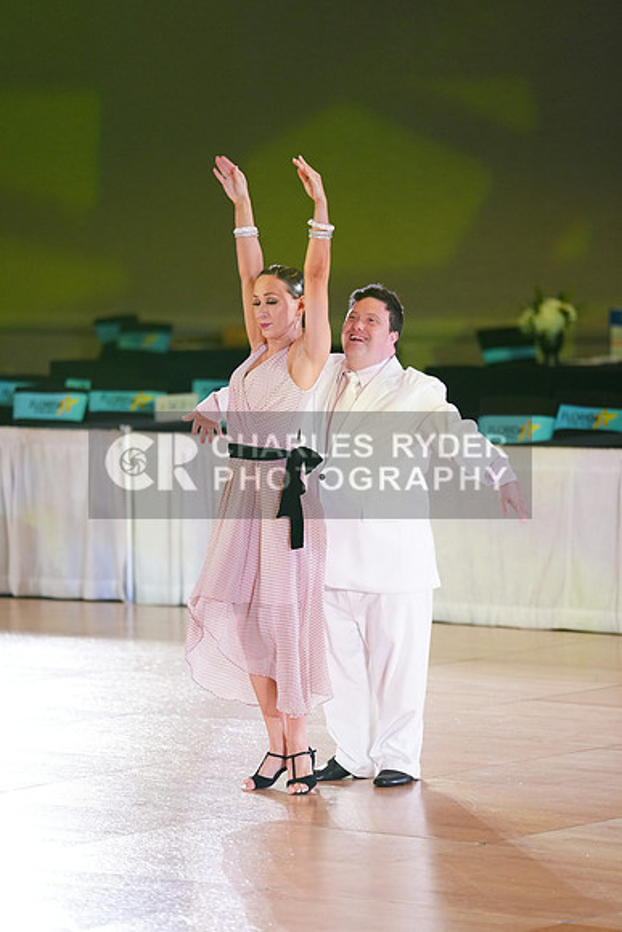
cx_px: 311
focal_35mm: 200
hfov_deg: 6.9
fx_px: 5180
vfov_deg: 10.3
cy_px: 466
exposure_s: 1/500
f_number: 2.8
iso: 2500
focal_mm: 200
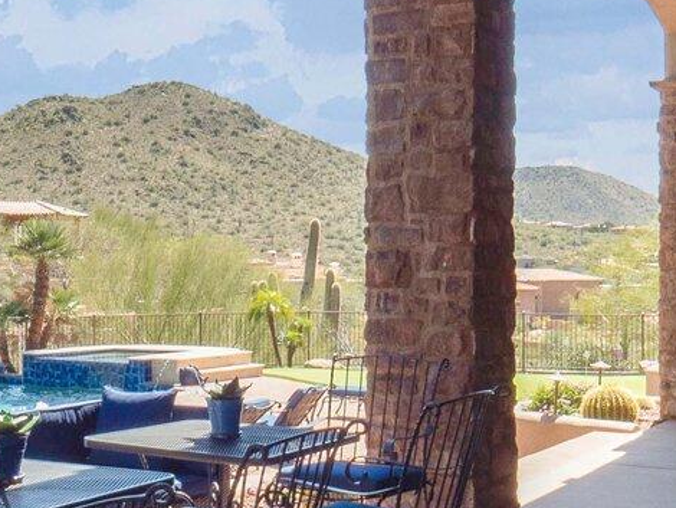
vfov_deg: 23.8
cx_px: 211
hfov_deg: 31.4
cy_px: 370
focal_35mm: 61
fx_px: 1192
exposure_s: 1/100
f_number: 10
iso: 200
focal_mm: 7
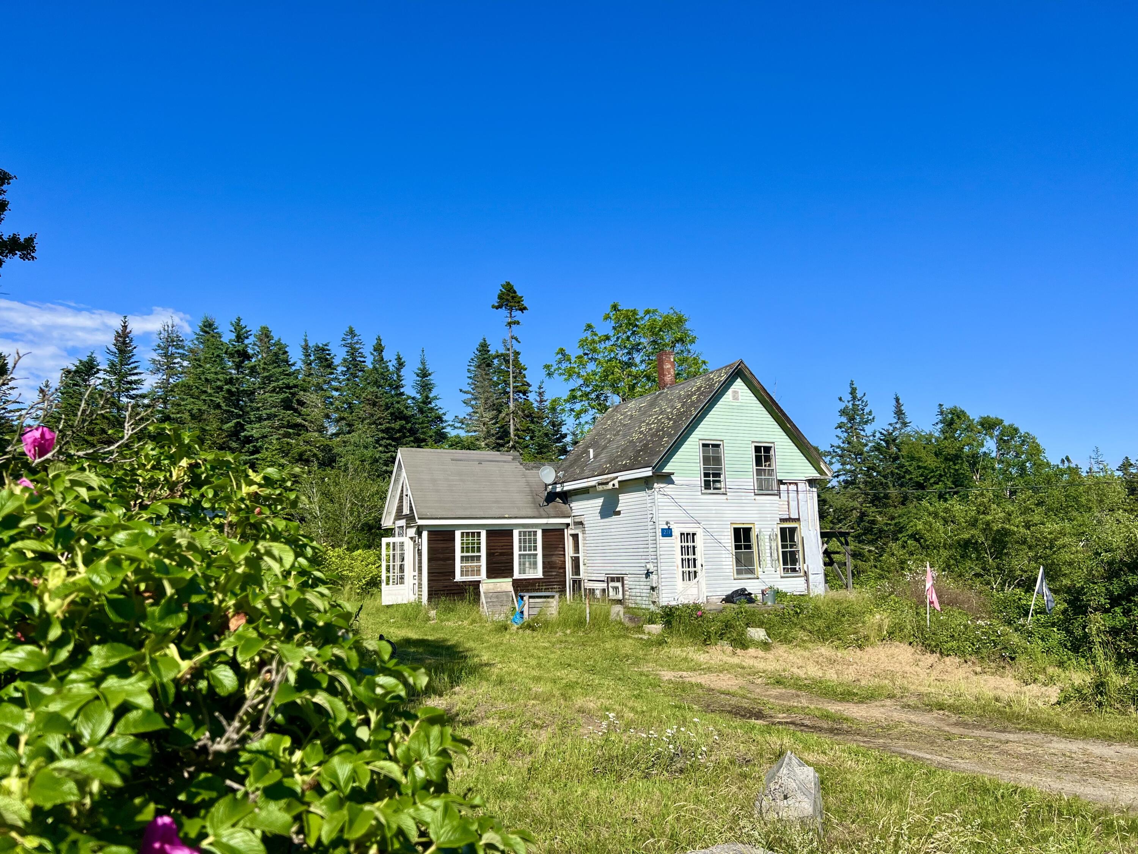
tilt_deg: +7.4
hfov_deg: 67.3
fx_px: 855
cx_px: 569
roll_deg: +0.4
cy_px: 427
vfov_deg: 53.1
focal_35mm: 26
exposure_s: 1/4274
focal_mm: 5.7
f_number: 1.5
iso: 50
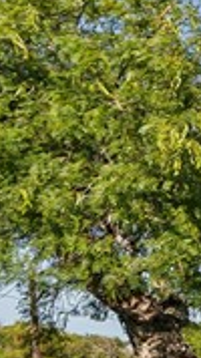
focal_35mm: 83
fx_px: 787
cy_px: 432
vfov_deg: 23.4
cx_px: 985
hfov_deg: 6.5
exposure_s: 1/4000
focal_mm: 9
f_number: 2.8
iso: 320
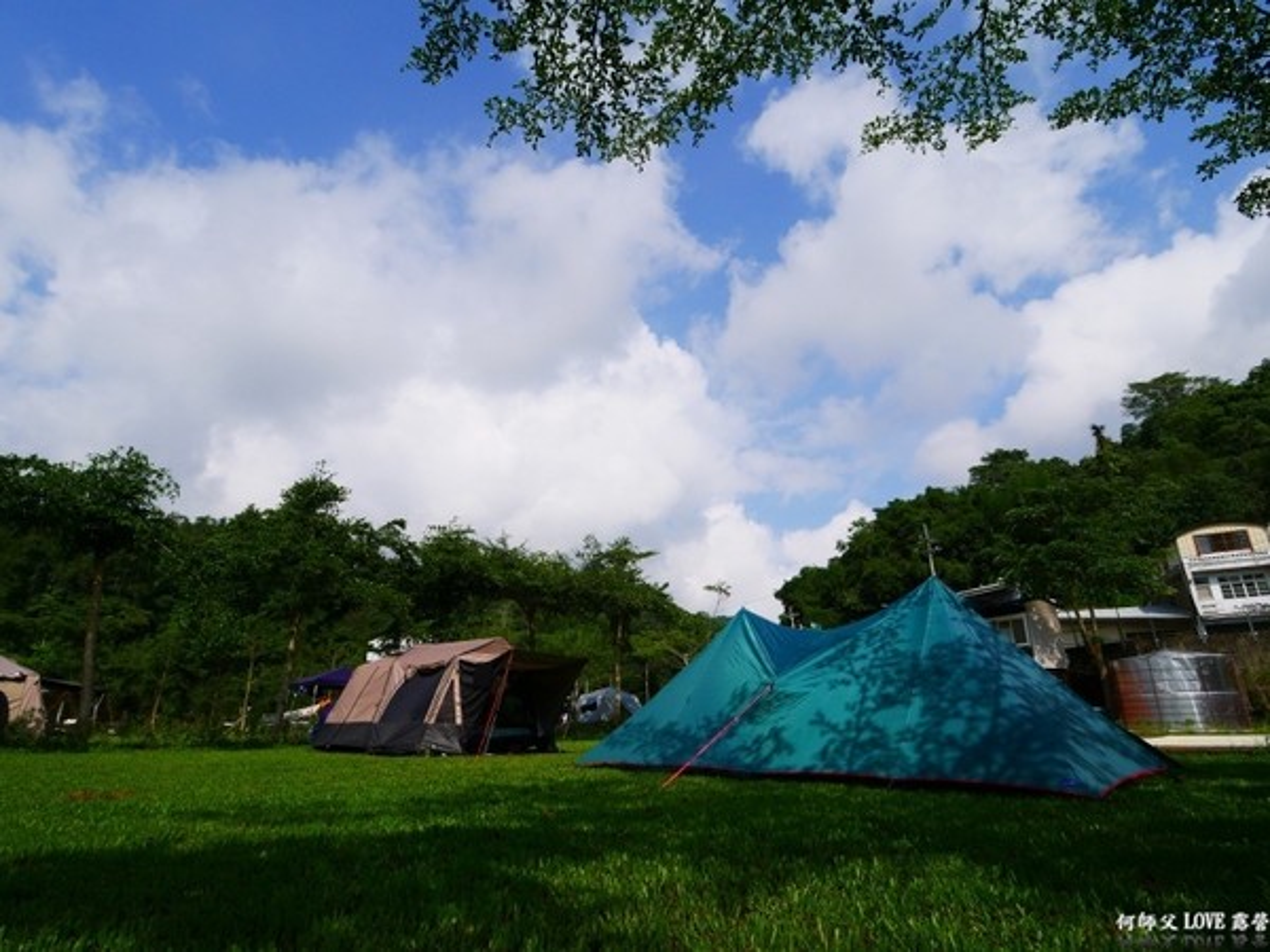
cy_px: 476
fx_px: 660
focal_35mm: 18
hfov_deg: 87.8
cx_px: 635
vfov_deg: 71.6
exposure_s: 1/400
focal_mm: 9
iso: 200
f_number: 7.1
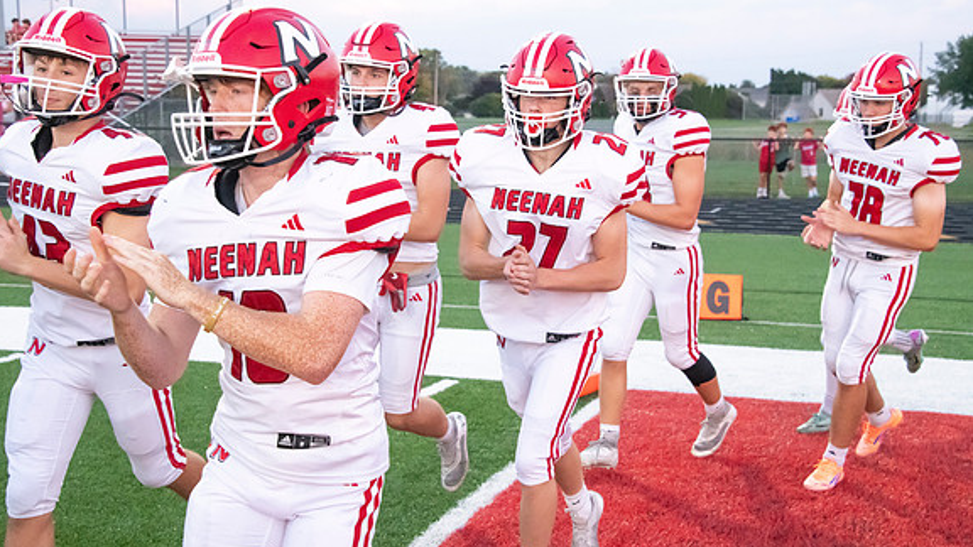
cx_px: 485
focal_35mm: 58
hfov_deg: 36.0
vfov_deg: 20.7
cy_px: 244
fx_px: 1496
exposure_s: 1/800
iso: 10000
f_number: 7.1
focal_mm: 55
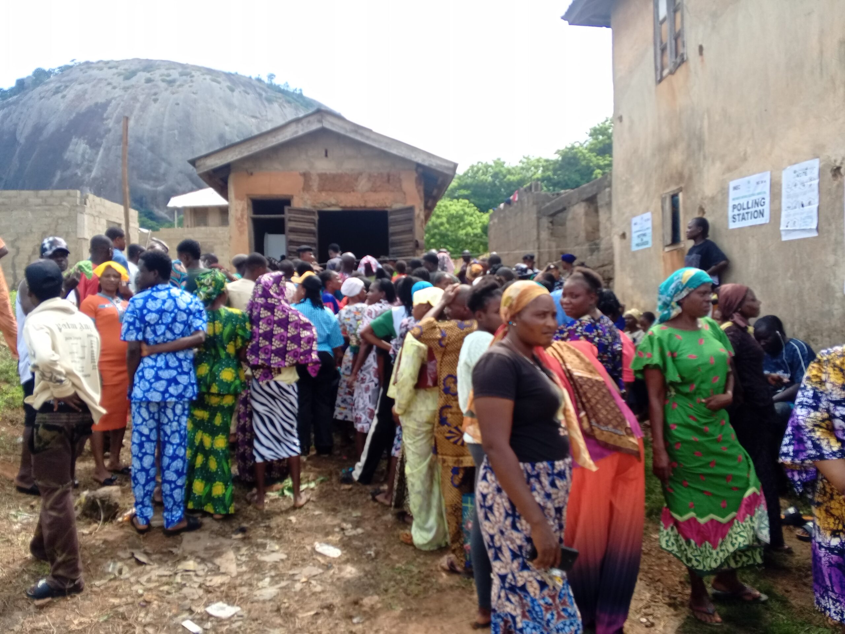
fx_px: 659
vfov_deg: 51.4
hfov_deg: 65.3
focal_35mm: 27
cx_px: 422
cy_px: 317
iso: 59
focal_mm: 4.09
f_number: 1.6
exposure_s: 1/465
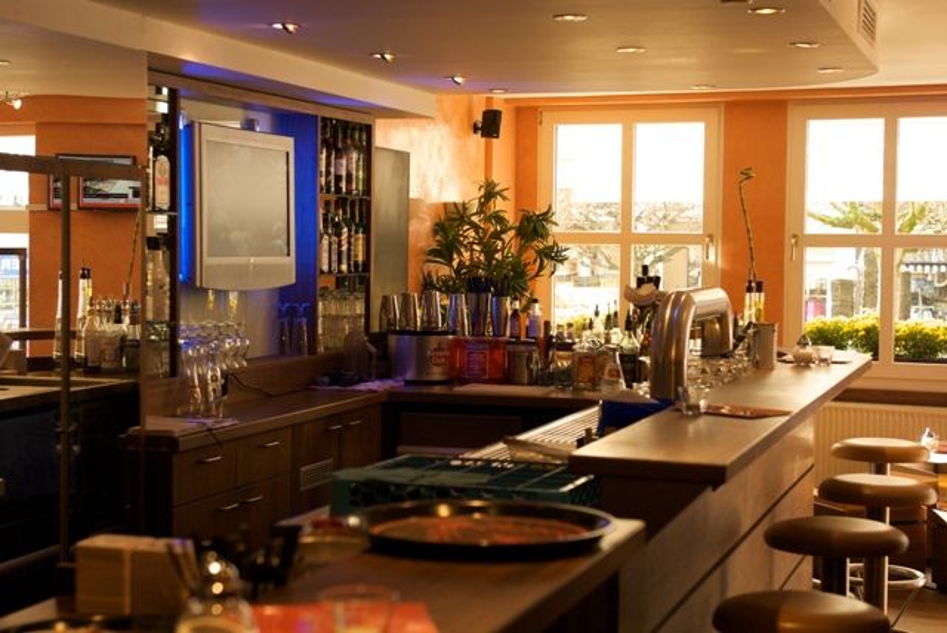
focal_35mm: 66
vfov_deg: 20.7
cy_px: 316
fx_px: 1738
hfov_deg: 30.5
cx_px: 474
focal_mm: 44
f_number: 4
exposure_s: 1/60
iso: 320
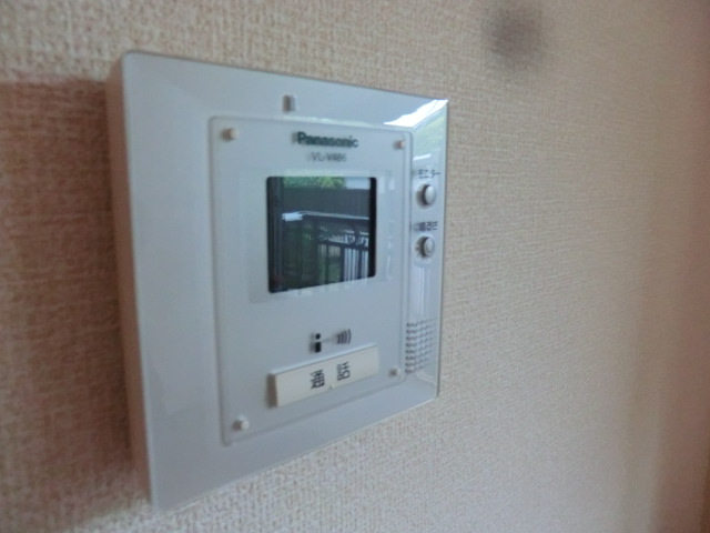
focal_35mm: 24
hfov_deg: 71.6
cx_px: 355
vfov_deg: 56.8
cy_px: 266
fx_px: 492
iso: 800
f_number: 3.2
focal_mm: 4.3
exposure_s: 1/40
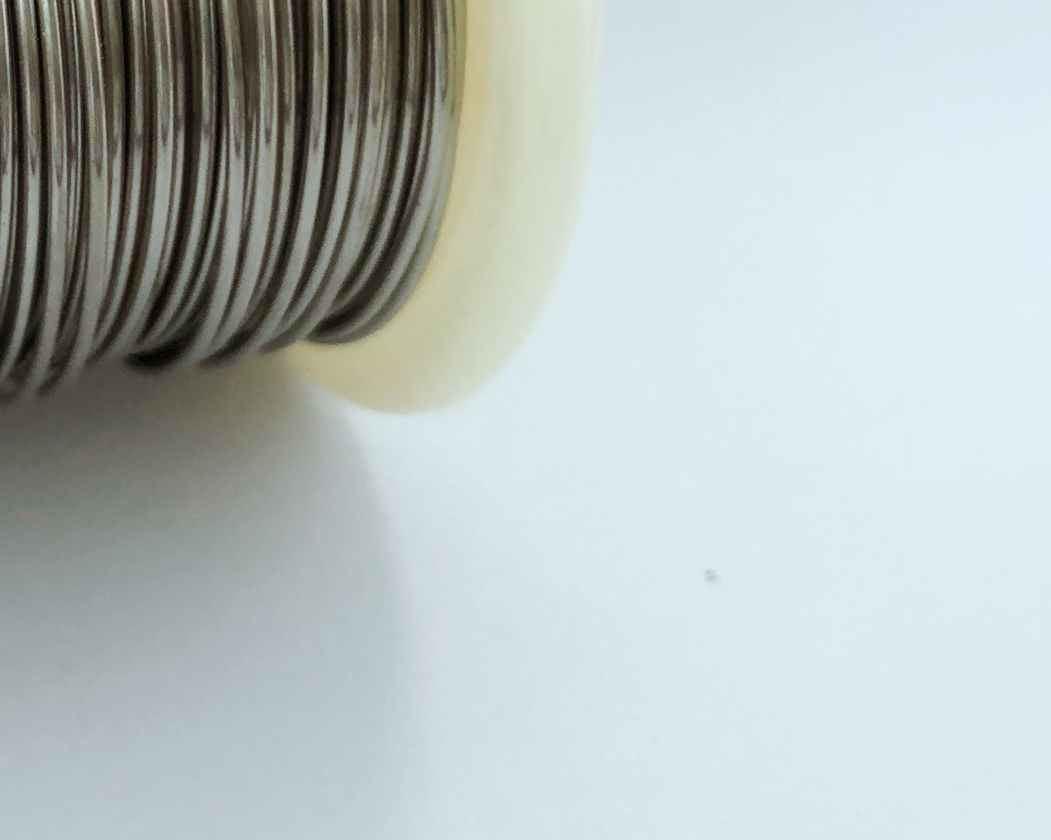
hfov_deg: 29.7
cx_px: 46
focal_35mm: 60
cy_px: 103
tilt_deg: -33.7
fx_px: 1866
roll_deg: -2.7
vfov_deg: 24.7
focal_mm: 4
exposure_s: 1/17
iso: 40
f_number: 1.8
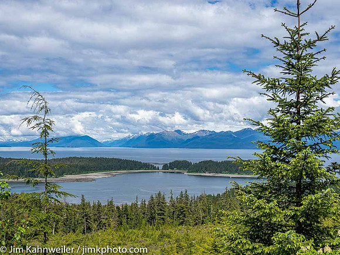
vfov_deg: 31.5
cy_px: 128
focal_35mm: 46
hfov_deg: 41.2
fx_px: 452
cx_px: 170
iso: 200
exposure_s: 1/1000
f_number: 6.3
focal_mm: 23
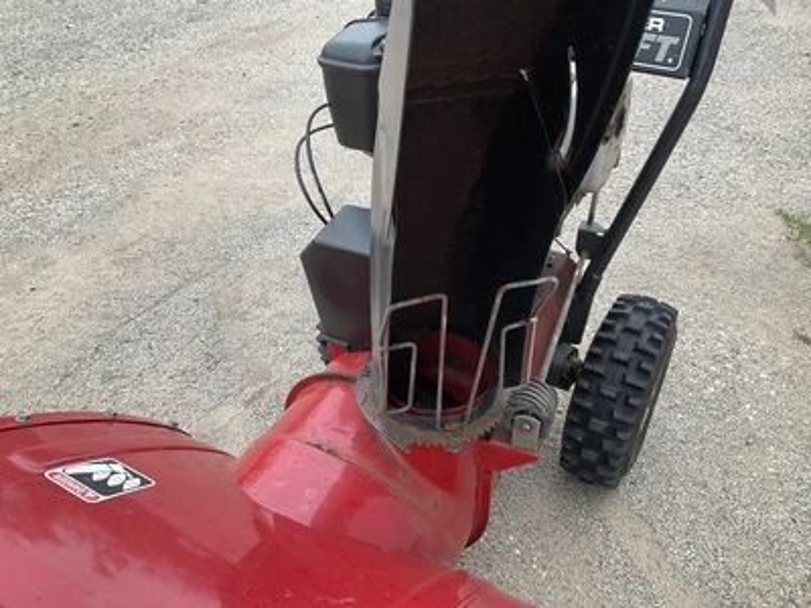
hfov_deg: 61.7
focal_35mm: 29
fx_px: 679
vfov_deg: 48.2
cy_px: 304
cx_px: 406
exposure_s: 1/106
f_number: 1.8
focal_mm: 3
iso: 64
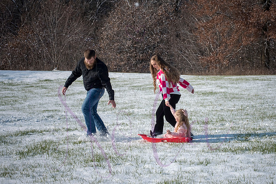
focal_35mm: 99
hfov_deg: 20.6
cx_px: 162
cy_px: 92
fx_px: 758
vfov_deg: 13.8
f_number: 14
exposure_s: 1/1000
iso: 640
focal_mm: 80
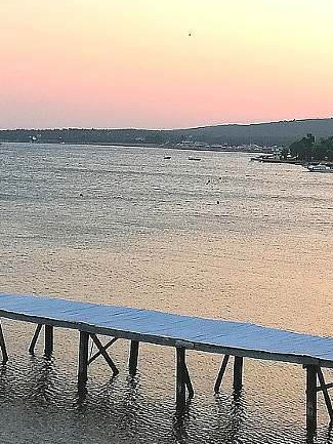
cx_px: 238
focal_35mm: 96
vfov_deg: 20.1
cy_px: 62
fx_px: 1231
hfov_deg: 15.4
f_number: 2.2
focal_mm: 3.81
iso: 50
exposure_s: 1/196
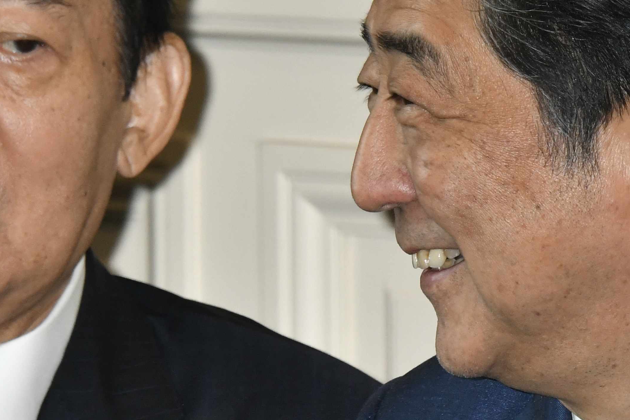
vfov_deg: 1.2
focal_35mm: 1180
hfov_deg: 1.7
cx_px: 160
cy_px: 199
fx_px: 20651
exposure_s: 1/160
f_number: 10
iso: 1600
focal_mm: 300
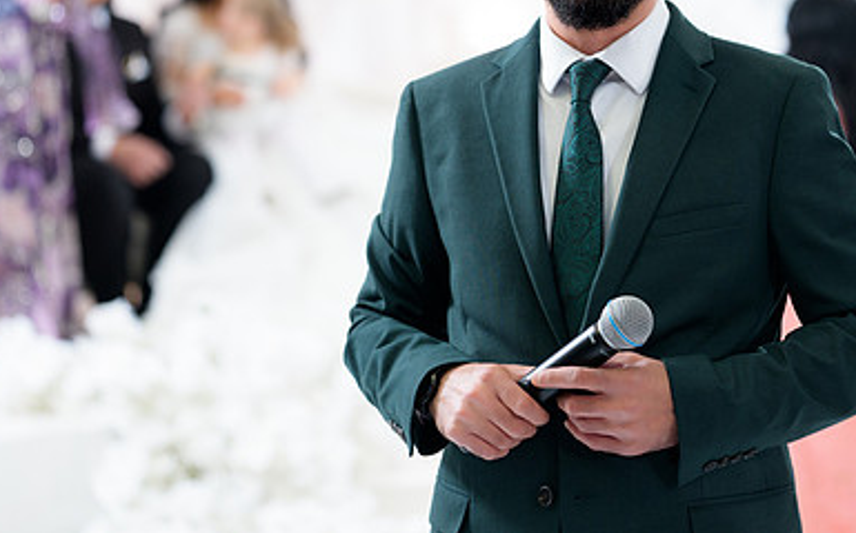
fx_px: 2401
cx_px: 576
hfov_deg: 20.1
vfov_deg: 12.6
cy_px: 108
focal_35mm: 103
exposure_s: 1/200
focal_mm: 67
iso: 640
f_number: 2
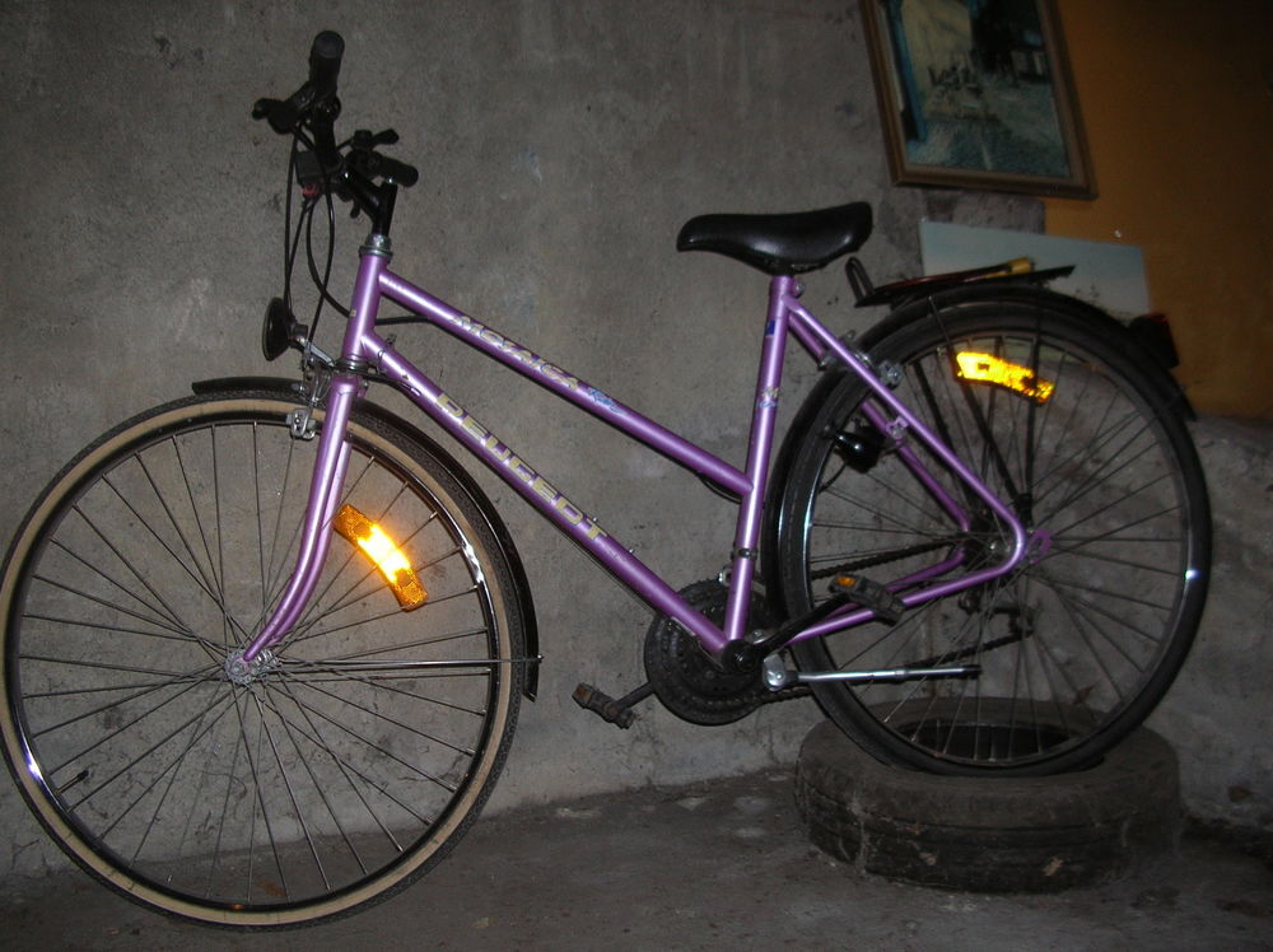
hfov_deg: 52.7
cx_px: 636
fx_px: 1286
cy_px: 476
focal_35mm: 35
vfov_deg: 40.6
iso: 50
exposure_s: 1/60.1
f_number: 2.8
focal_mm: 5.8
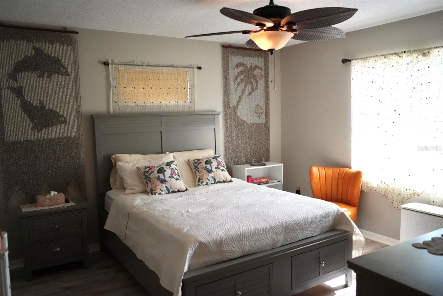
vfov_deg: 45.0
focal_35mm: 29
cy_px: 148
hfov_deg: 63.6
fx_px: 357
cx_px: 222
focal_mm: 29
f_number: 3.5
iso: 12800
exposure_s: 1/2500
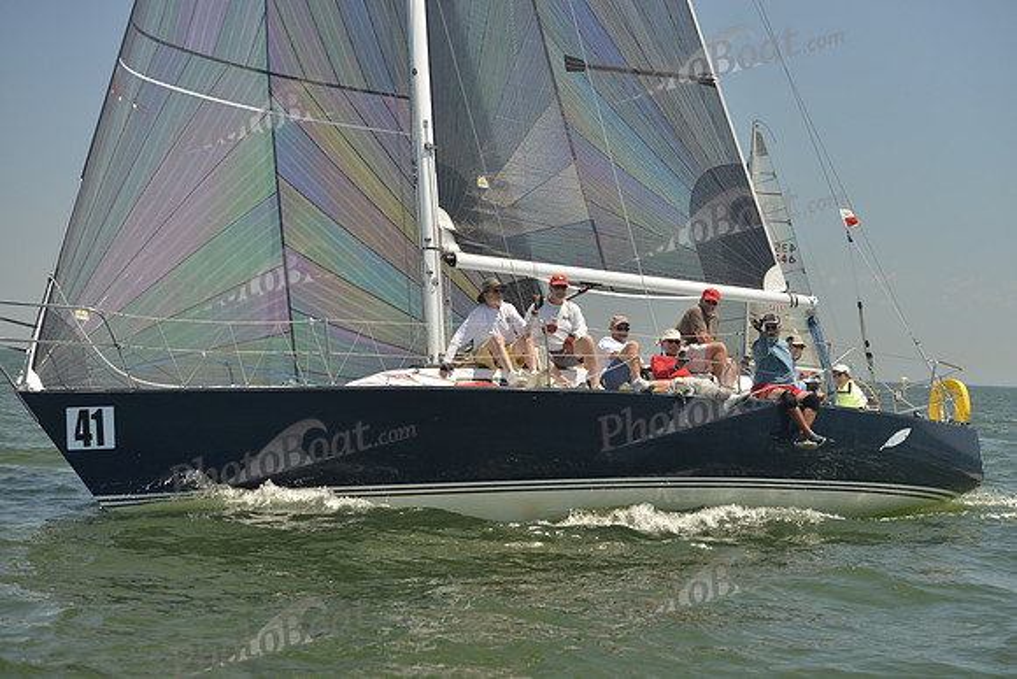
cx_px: 508
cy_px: 340
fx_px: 2204
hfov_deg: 26.0
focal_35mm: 78
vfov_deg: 17.5
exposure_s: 1/640
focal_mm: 78
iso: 200
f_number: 5
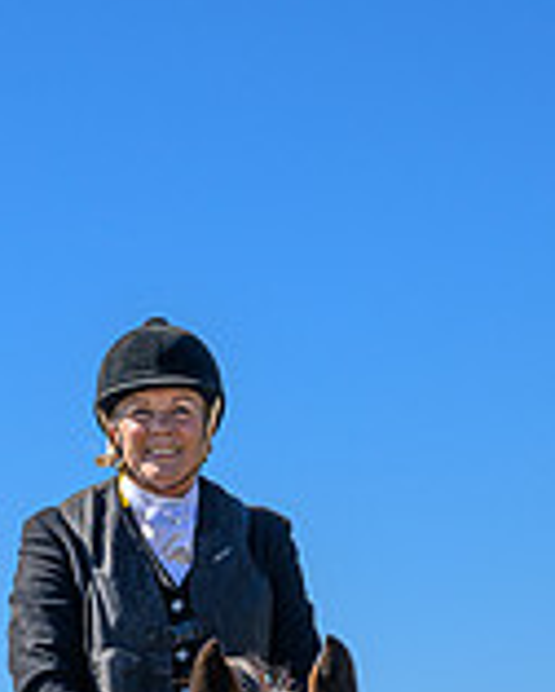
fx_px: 5246
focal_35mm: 256
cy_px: 996
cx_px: 89
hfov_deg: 6.0
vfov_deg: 7.4
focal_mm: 59
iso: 64
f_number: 5
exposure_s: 1/500
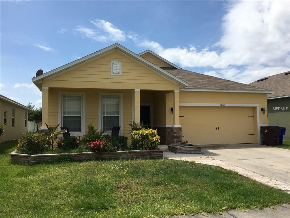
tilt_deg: +3.4
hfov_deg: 61.7
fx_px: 243
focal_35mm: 29
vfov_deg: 48.2
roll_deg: -0.9
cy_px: 109
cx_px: 145
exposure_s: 1/2262
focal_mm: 4.15
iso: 25
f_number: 2.2
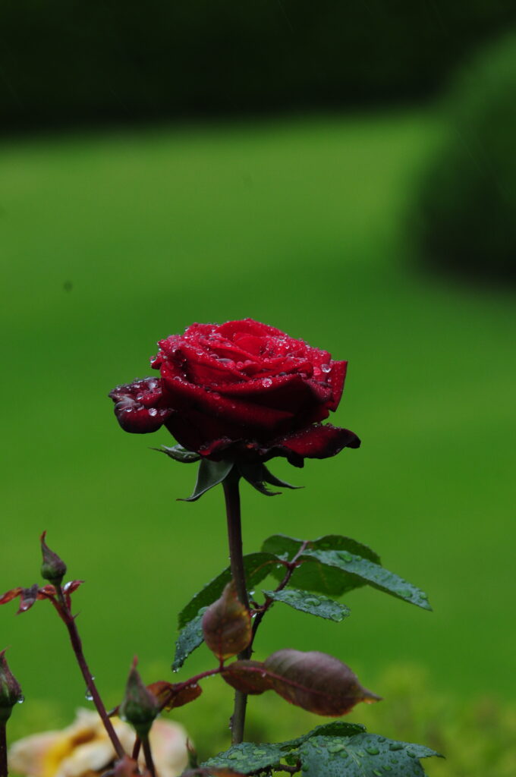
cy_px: 388
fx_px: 6467
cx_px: 258
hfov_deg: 4.6
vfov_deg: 6.9
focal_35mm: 300
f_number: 9
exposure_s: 1/100
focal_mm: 200
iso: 320
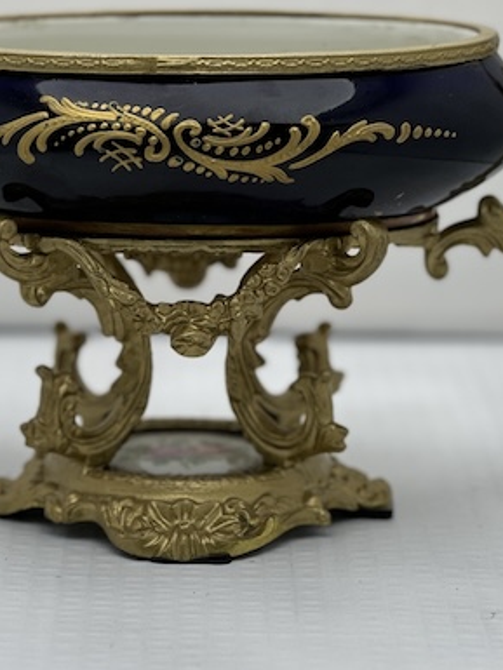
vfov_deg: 12.3
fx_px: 3098
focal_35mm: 160
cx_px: 186
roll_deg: -0.3
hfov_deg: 9.3
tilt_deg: -10.3
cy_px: 271
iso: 20
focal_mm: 9
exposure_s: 1/116
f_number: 2.8
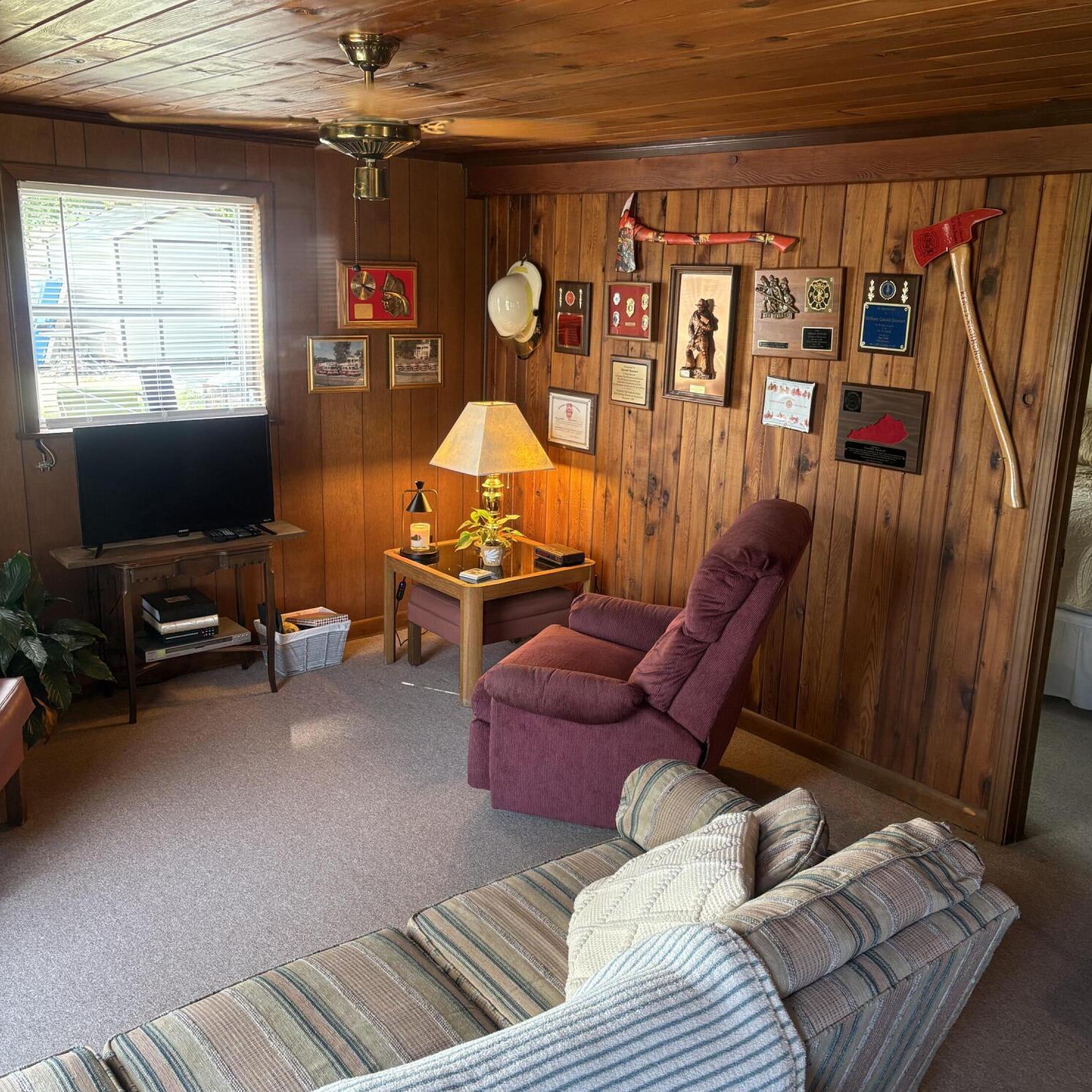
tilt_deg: -11.5
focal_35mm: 31
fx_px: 1106
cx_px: 550
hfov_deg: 52.5
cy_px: 536
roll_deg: -2.0
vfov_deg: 52.5
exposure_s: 1/60
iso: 125
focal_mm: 5.96
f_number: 1.6
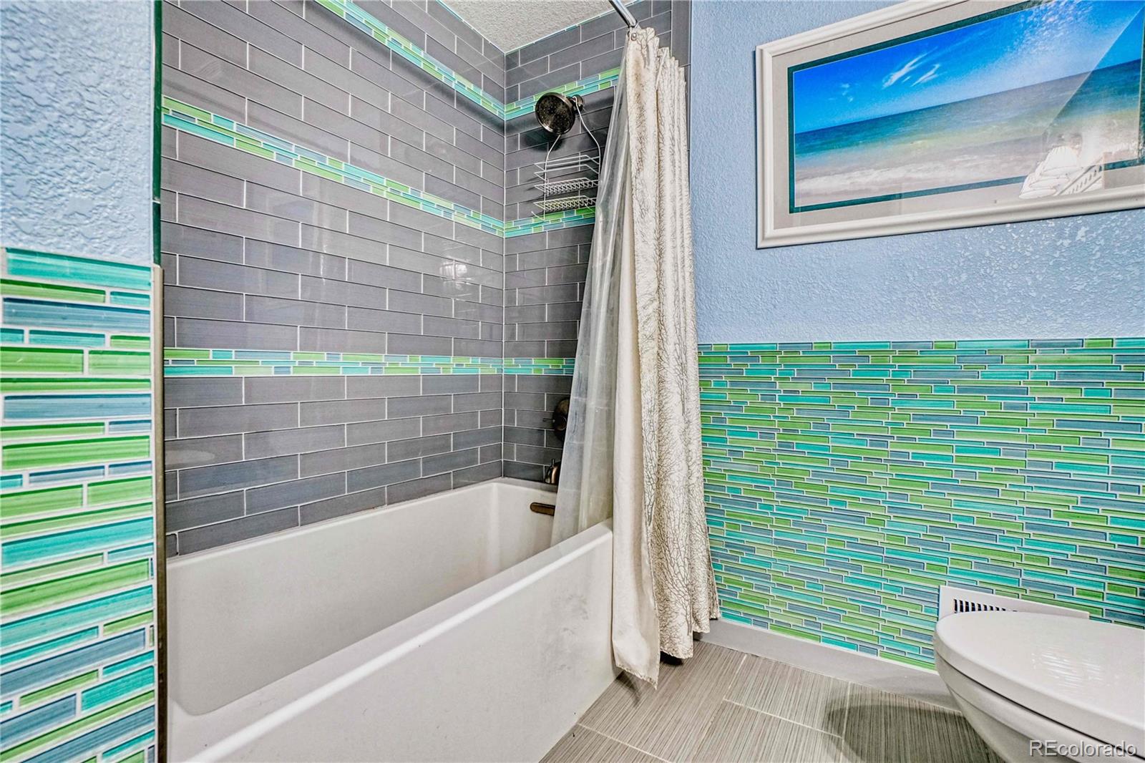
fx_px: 477
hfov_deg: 100.4
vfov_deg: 77.3
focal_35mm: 15
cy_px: 382
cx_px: 572
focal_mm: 10
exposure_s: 1/6
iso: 800
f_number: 7.1
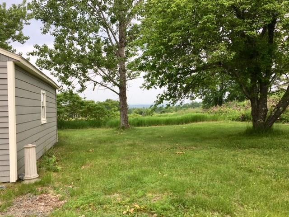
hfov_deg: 61.7
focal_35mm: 29
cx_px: 144
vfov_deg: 48.2
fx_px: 242
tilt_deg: -0.4
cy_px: 108
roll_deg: +0.4
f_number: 2.2
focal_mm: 4.15
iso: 25
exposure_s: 1/291
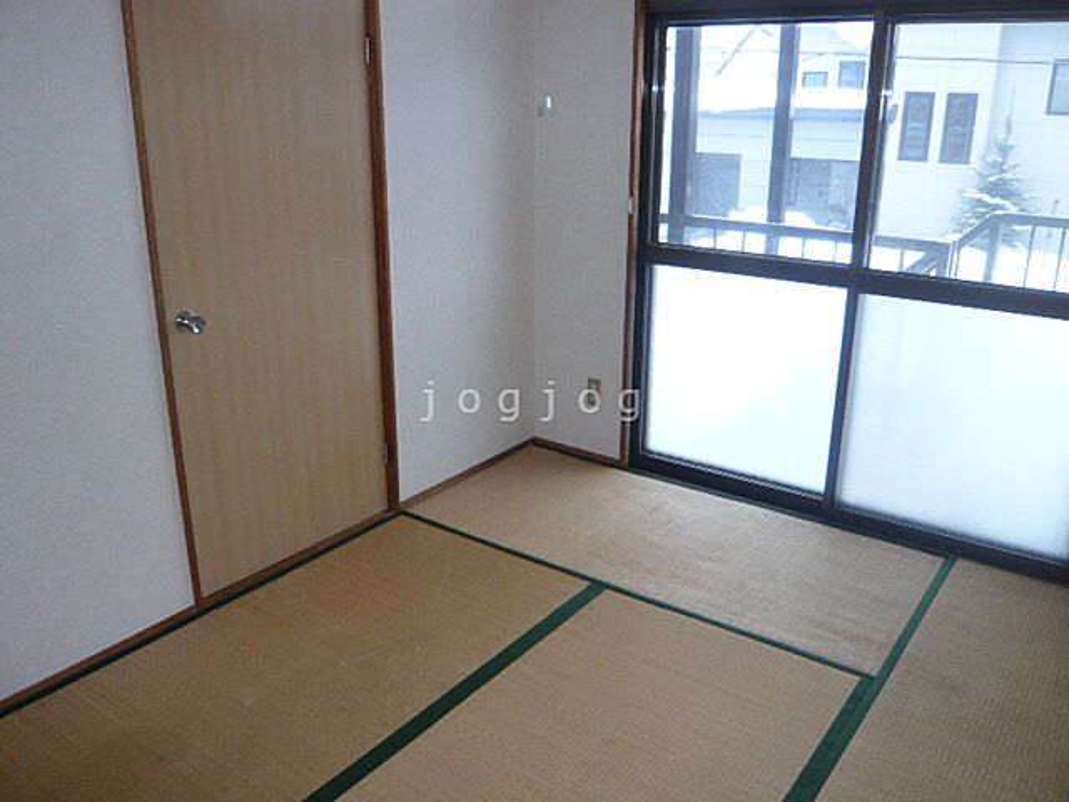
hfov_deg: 63.4
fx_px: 865
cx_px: 534
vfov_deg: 49.7
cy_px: 401
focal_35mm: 28
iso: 125
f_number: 2.8
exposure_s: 1/30
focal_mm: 4.6
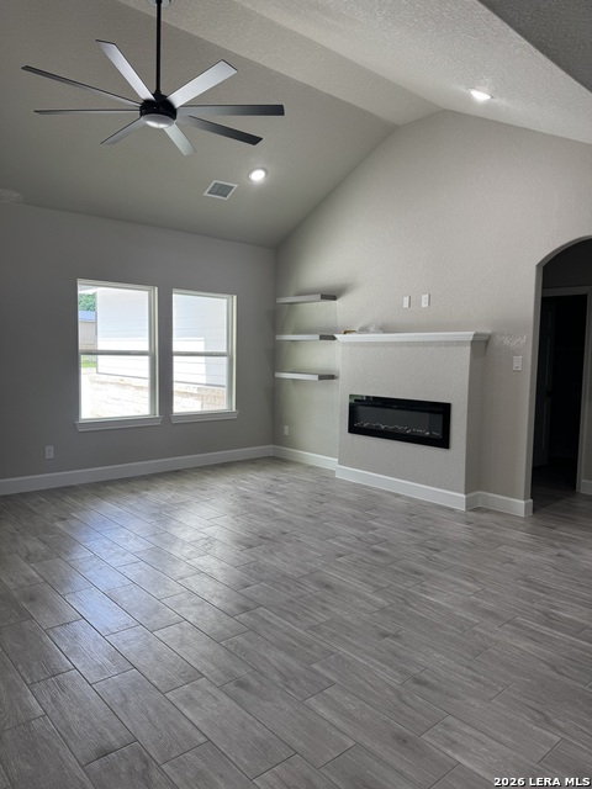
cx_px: 296
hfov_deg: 56.8
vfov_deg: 71.6
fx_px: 547
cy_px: 394
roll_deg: -1.0
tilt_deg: -4.7
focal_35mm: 24
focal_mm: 6.76
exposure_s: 1/168
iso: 80
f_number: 1.78
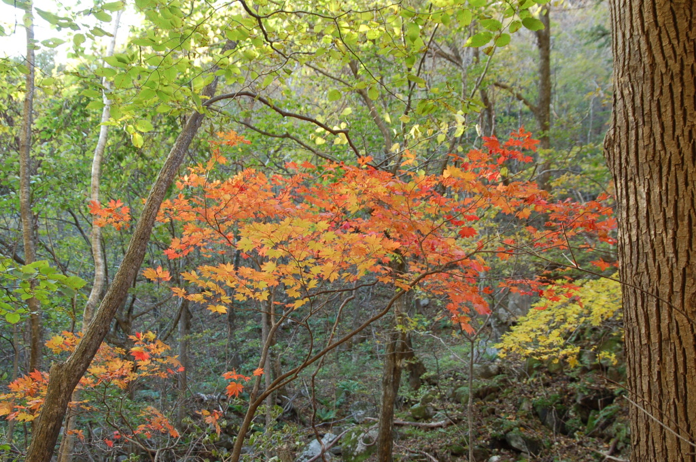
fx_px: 695
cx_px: 348
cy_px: 231
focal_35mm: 36
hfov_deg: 53.2
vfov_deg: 36.7
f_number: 4
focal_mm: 24
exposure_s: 1/60
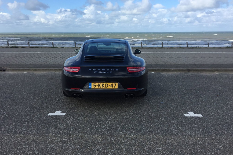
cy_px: 67
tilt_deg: -11.2
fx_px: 201
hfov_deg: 60.3
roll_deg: -0.1
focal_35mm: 31
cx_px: 115
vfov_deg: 42.2
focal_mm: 4.15
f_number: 2.2
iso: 32
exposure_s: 1/1721
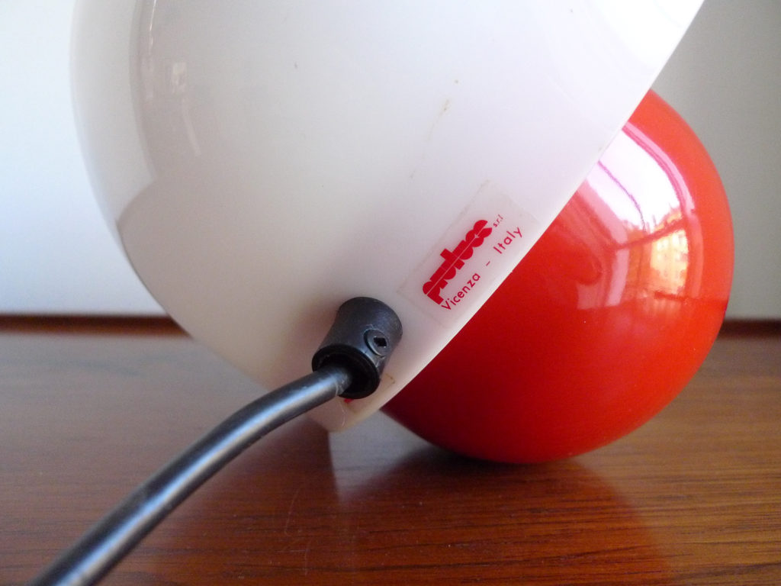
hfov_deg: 71.6
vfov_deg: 56.8
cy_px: 293
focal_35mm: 24
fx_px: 541
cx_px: 390
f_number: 2
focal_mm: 5.1
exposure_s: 1/125
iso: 800
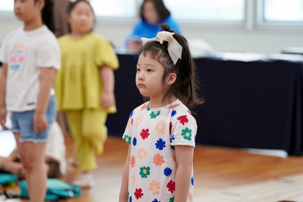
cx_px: 152
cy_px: 101
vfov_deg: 7.5
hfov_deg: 11.3
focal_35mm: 182
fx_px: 1532
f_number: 4
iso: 2000
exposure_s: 1/200
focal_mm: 182
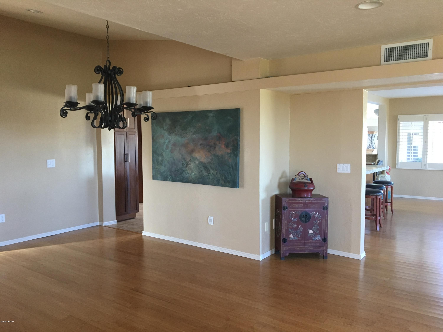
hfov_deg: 61.7
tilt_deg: -4.2
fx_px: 371
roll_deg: +0.5
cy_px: 166
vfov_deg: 48.2
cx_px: 222
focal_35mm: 29
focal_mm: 4.15
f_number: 2.2
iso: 125
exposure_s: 1/30
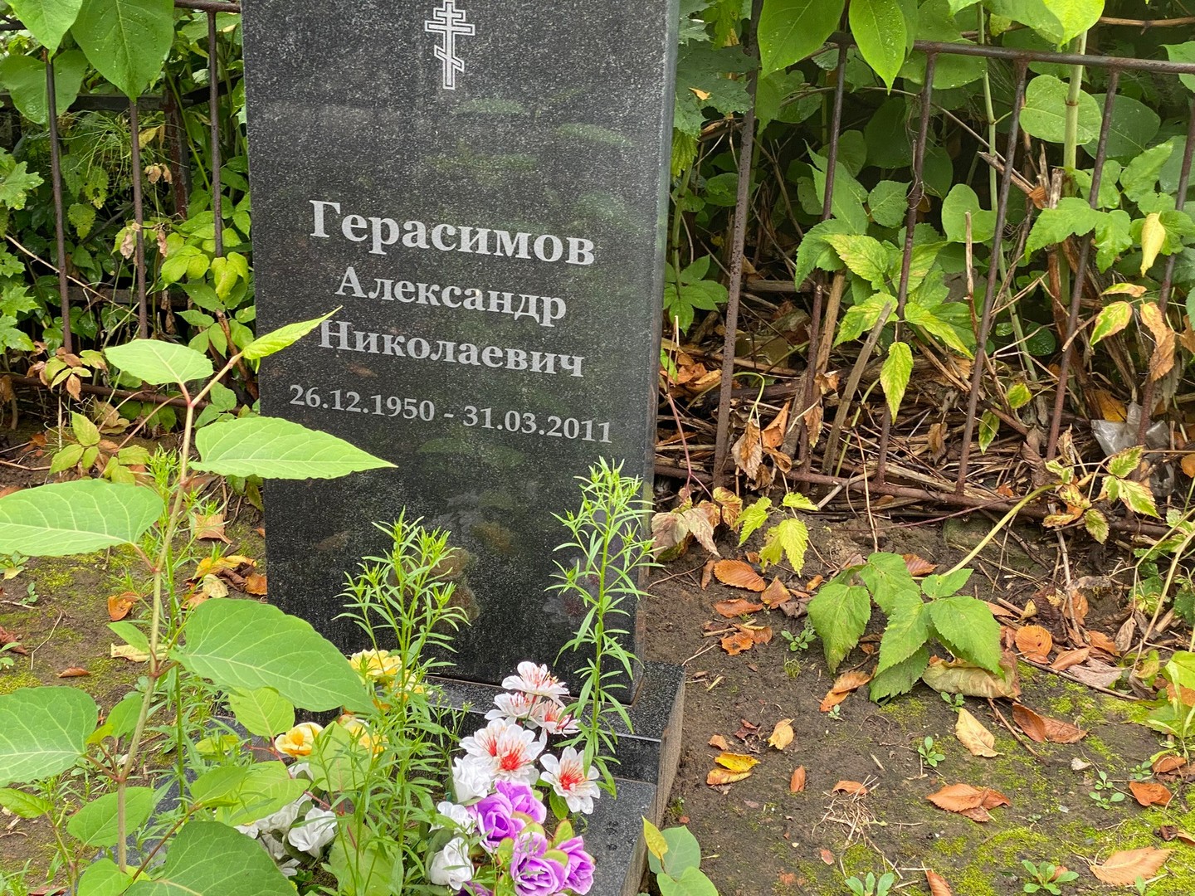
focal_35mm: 52
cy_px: 448
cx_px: 598
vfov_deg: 28.0
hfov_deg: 36.8
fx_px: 1795
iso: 50
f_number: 2
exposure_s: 1/122
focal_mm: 6
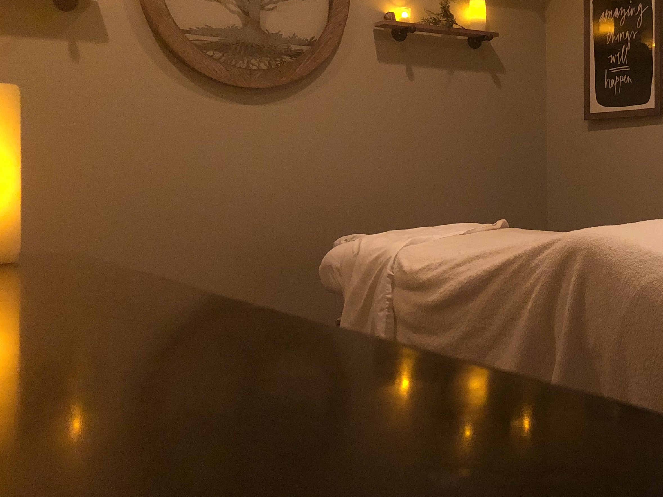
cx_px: 532
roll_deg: +0.9
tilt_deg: +0.3
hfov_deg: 38.2
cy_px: 181
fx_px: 919
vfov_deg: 30.1
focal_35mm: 48
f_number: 1.8
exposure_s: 1/4
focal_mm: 4
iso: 250
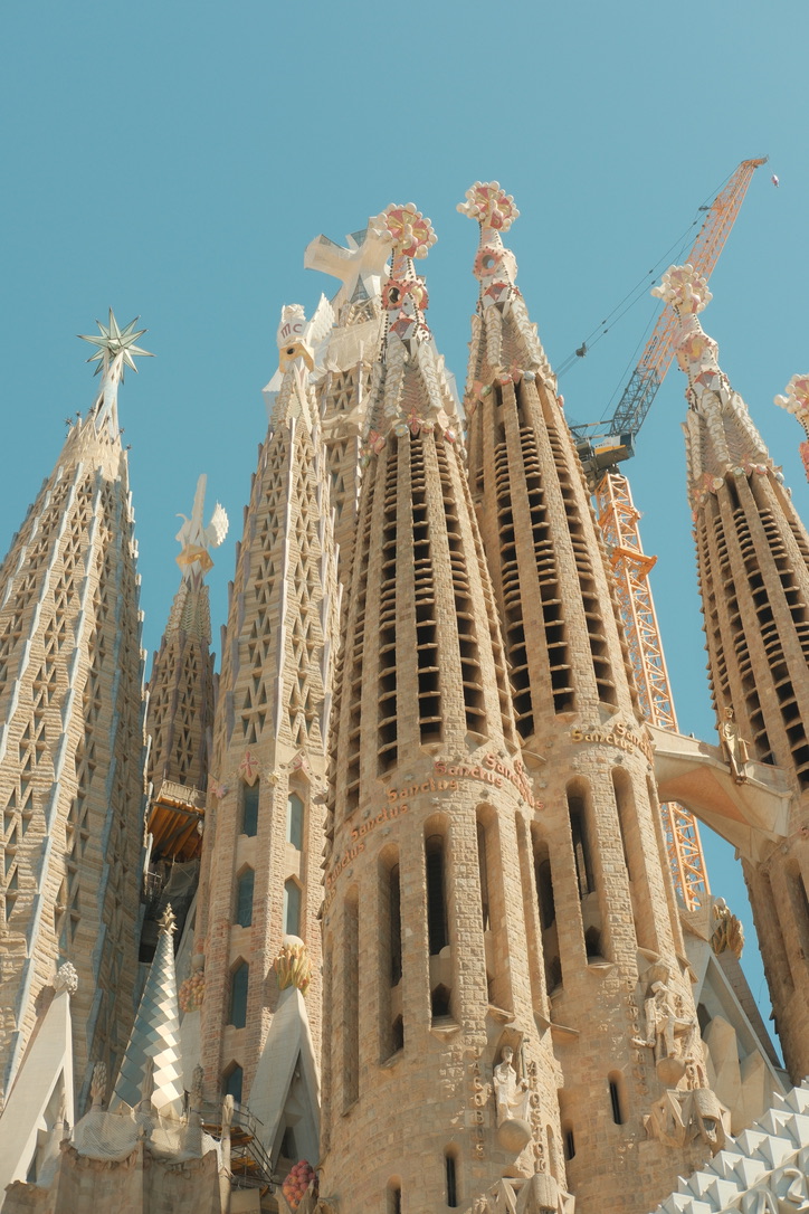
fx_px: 1786
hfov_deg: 25.5
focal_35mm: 53
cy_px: 607
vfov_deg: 37.5
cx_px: 404
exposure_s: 1/950
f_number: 5.6
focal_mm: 35
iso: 500
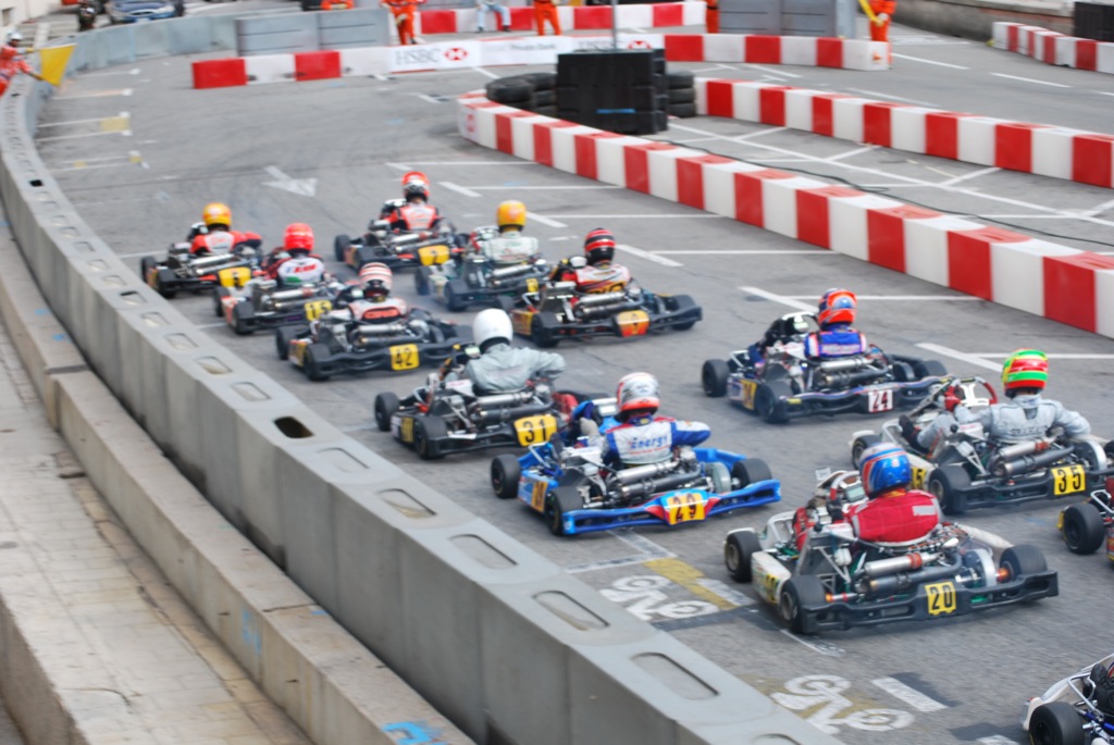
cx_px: 557
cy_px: 372
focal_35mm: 82
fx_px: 2555
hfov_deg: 24.6
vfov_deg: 16.6
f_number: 7.1
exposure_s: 1/200
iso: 100
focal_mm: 55
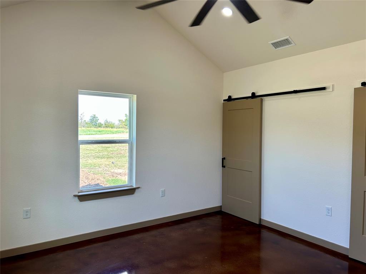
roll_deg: +0.2
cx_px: 183
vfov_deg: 53.1
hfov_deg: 67.3
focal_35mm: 26
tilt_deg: -2.6
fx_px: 275
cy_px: 137
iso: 64
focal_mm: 5.7
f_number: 1.5
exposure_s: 1/128
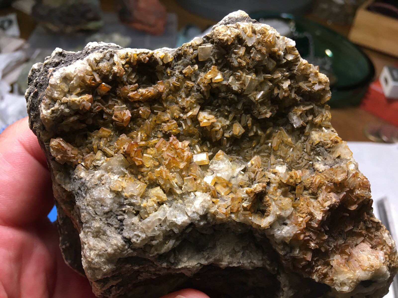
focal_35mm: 29
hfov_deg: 61.7
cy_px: 149
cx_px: 199
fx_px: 333
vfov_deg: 48.2
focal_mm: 4.15
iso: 50
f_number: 2.2
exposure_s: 1/33
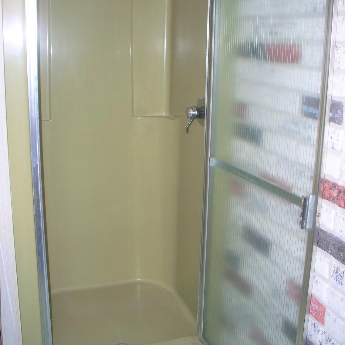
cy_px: 148
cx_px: 173
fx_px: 485
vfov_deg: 39.1
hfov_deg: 39.2
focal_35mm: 43
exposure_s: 1/30
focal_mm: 7.54
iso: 200
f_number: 2.8
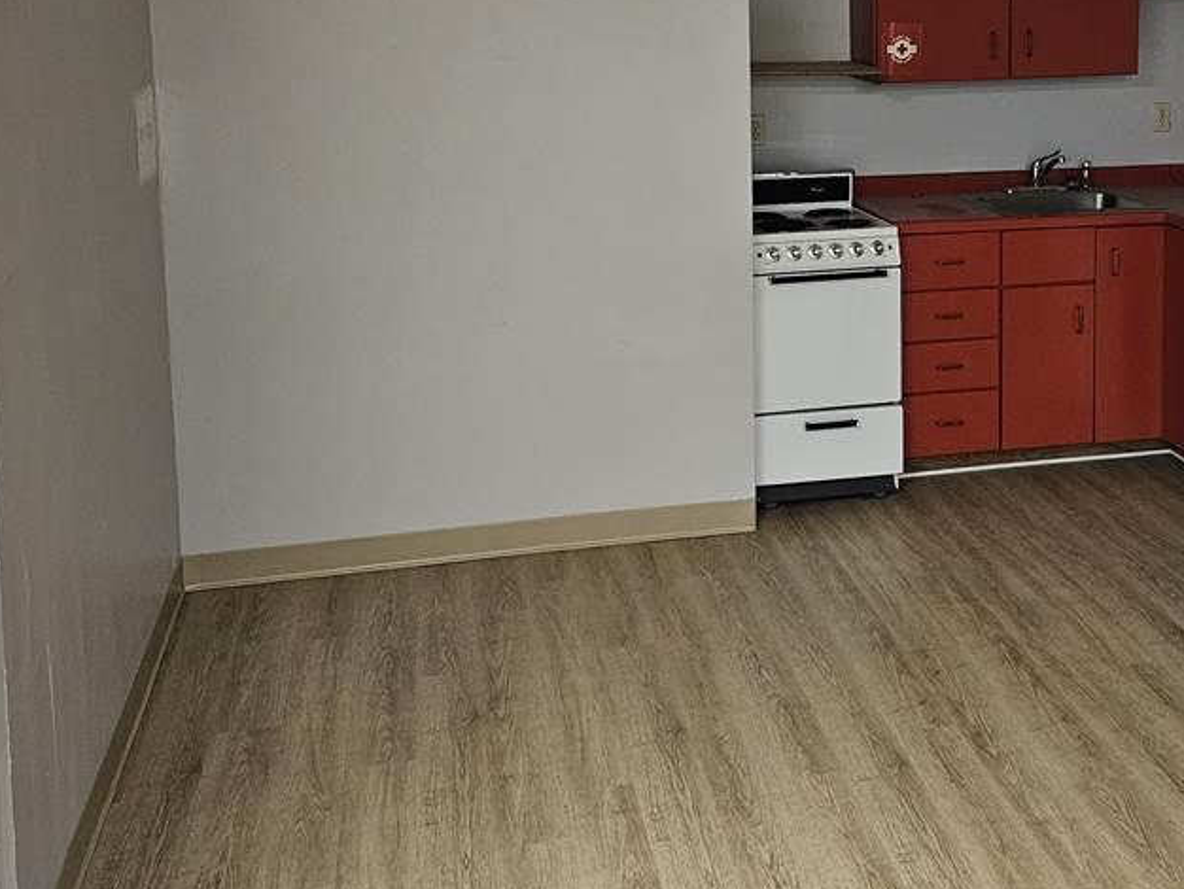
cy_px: 140
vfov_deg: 29.9
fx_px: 1608
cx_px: 866
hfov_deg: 39.5
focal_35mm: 47
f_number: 1.8
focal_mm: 5.4
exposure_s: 1/120
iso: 640
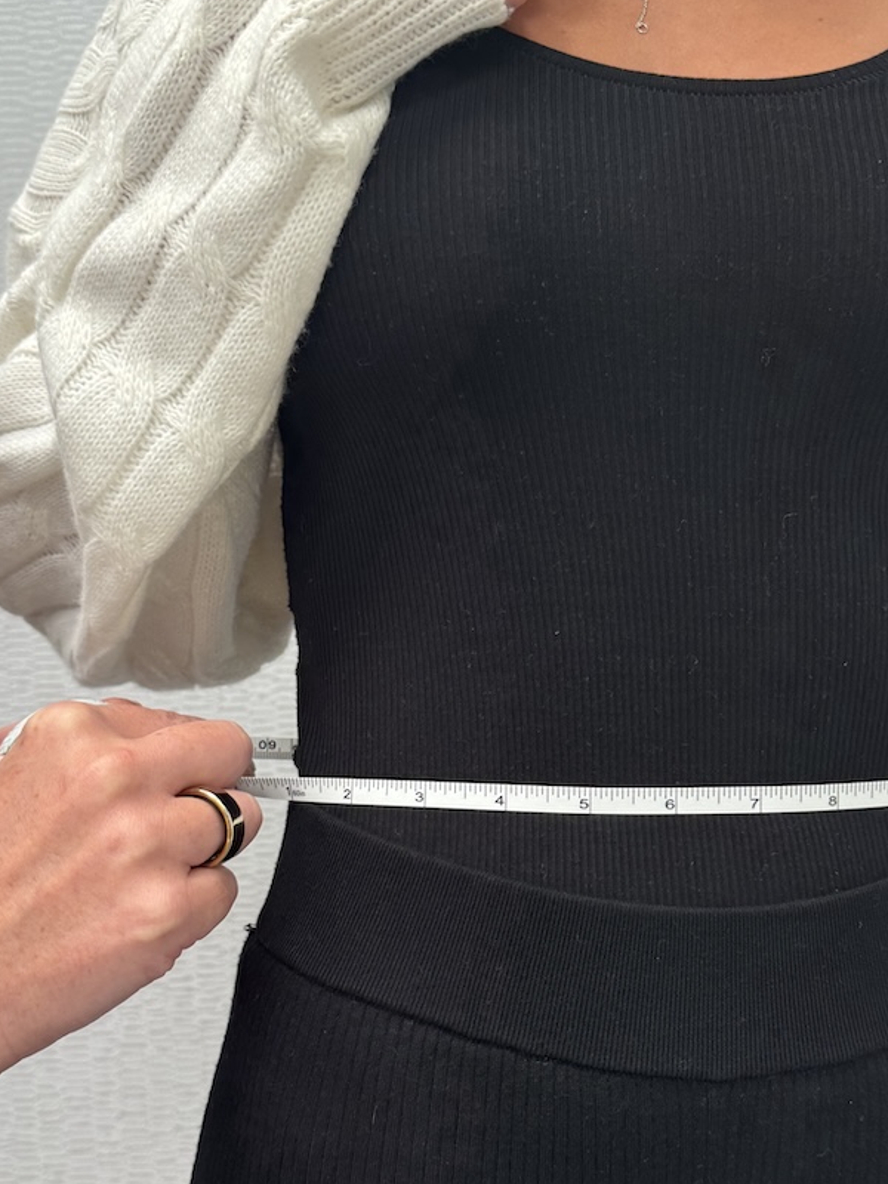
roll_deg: +2.5
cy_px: 742
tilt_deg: -7.1
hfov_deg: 35.9
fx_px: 1368
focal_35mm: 40
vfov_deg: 46.4
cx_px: 468
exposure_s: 1/120
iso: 200
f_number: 1.78
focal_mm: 6.76
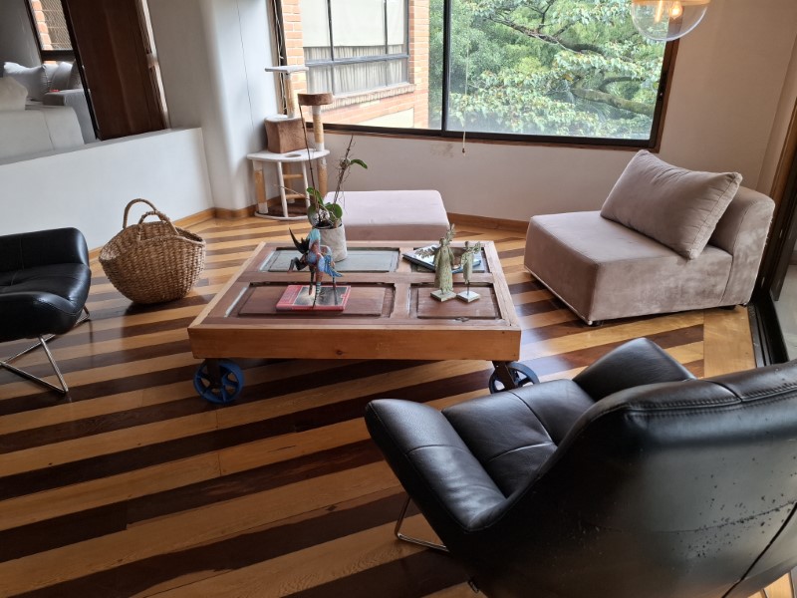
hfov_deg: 73.9
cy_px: 299
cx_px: 398
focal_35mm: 23
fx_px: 530
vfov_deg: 58.9
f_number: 1.8
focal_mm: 5.54
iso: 64
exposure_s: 1/120
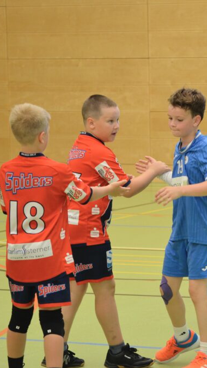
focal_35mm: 195
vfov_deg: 11.0
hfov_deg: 6.2
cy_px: 184
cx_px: 168
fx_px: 1902
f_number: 4.2
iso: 1250
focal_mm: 82
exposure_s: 1/500
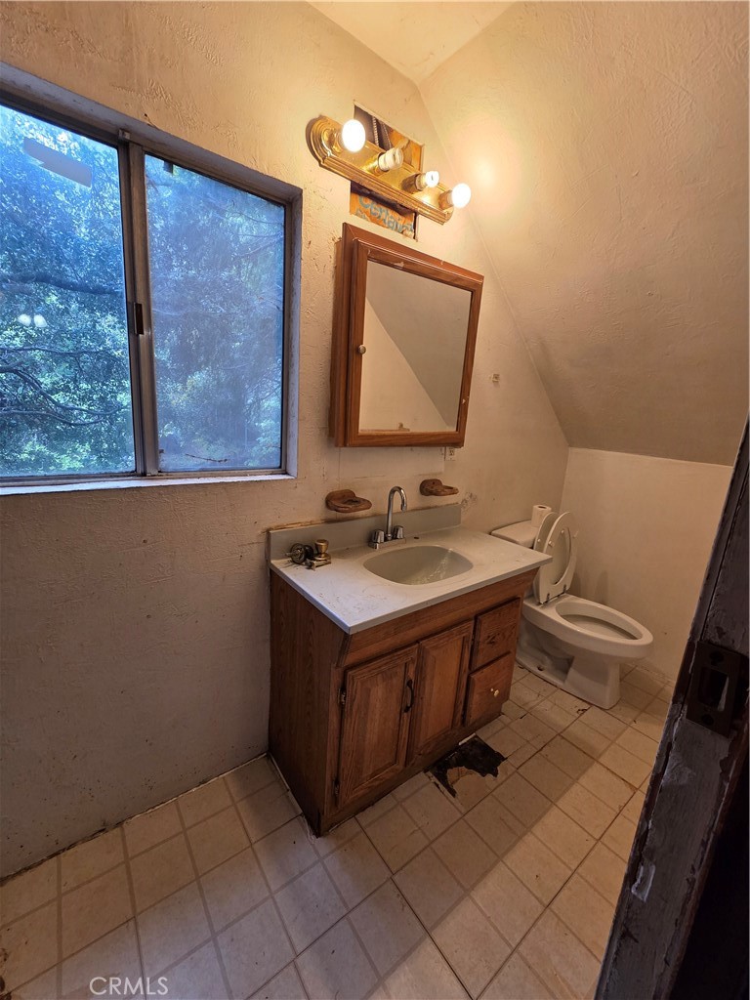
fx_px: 376
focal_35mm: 13
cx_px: 375
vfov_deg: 106.2
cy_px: 500
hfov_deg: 89.9
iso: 160
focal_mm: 2.2
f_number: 2.2
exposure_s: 1/60
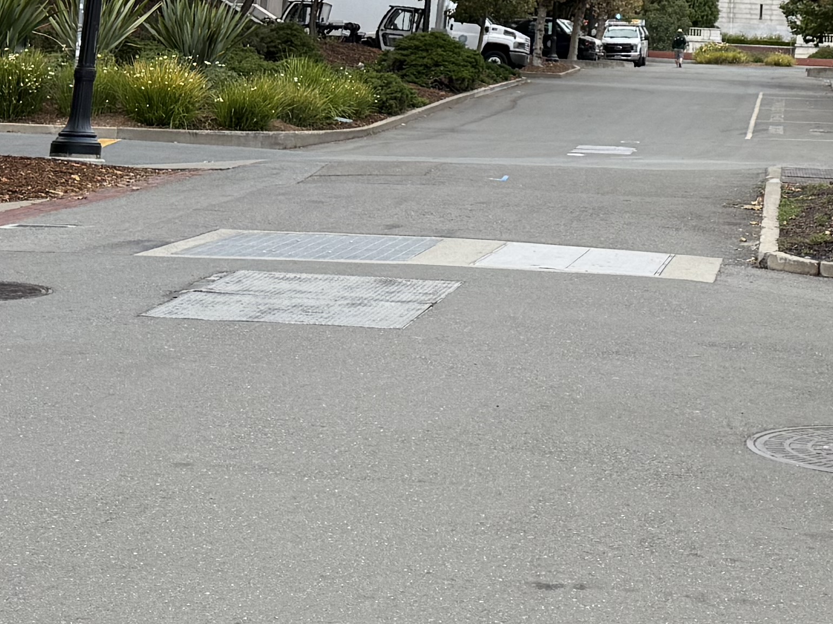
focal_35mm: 89
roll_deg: -3.0
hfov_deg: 21.7
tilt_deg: +11.7
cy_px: -212
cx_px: 671
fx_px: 2142
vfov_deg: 15.7
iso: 80
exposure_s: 1/198
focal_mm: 6.76
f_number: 1.78
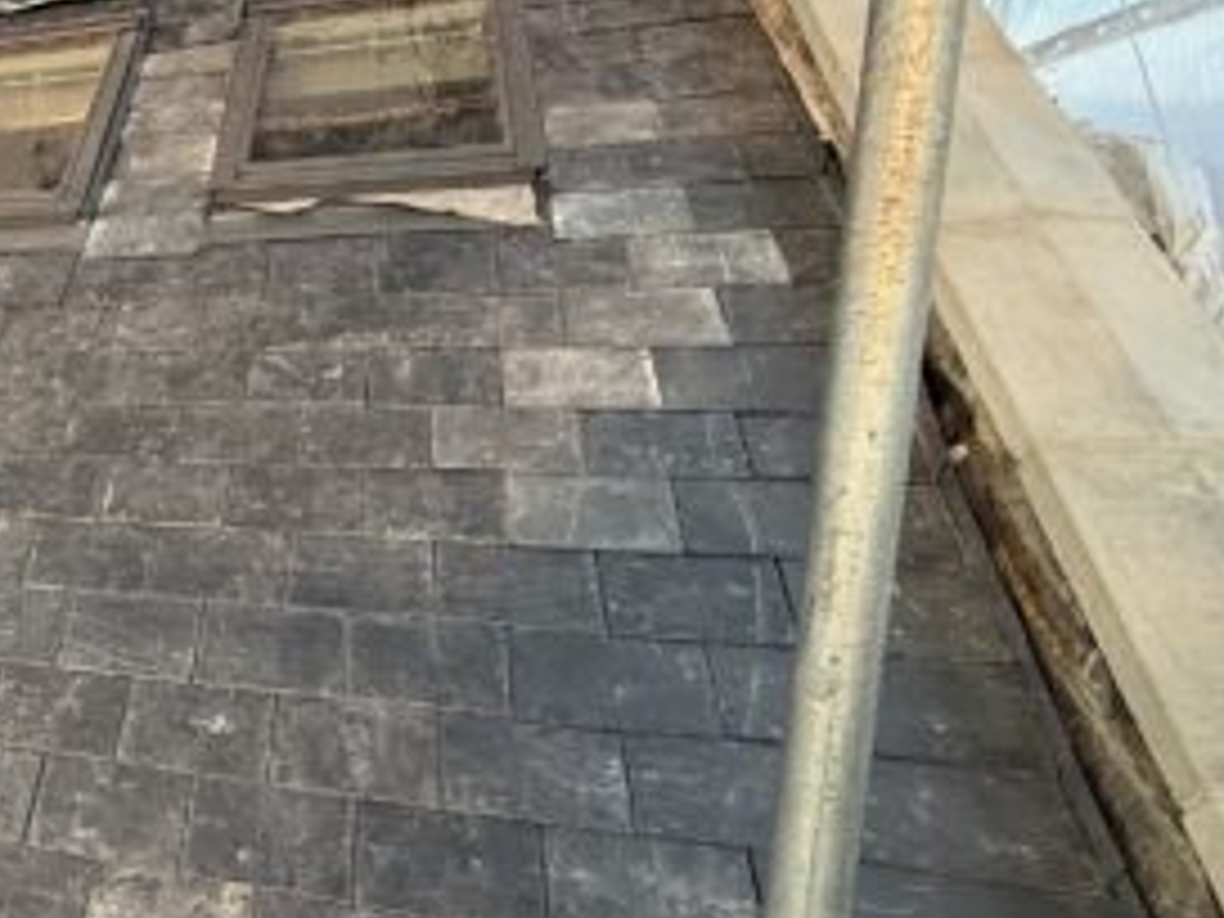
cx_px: -202
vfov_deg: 42.9
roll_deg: +0.2
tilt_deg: -7.0
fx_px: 1167
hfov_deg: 40.9
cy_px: 504
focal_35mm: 33
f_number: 2.2
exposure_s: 1/99
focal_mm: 2.22
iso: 160
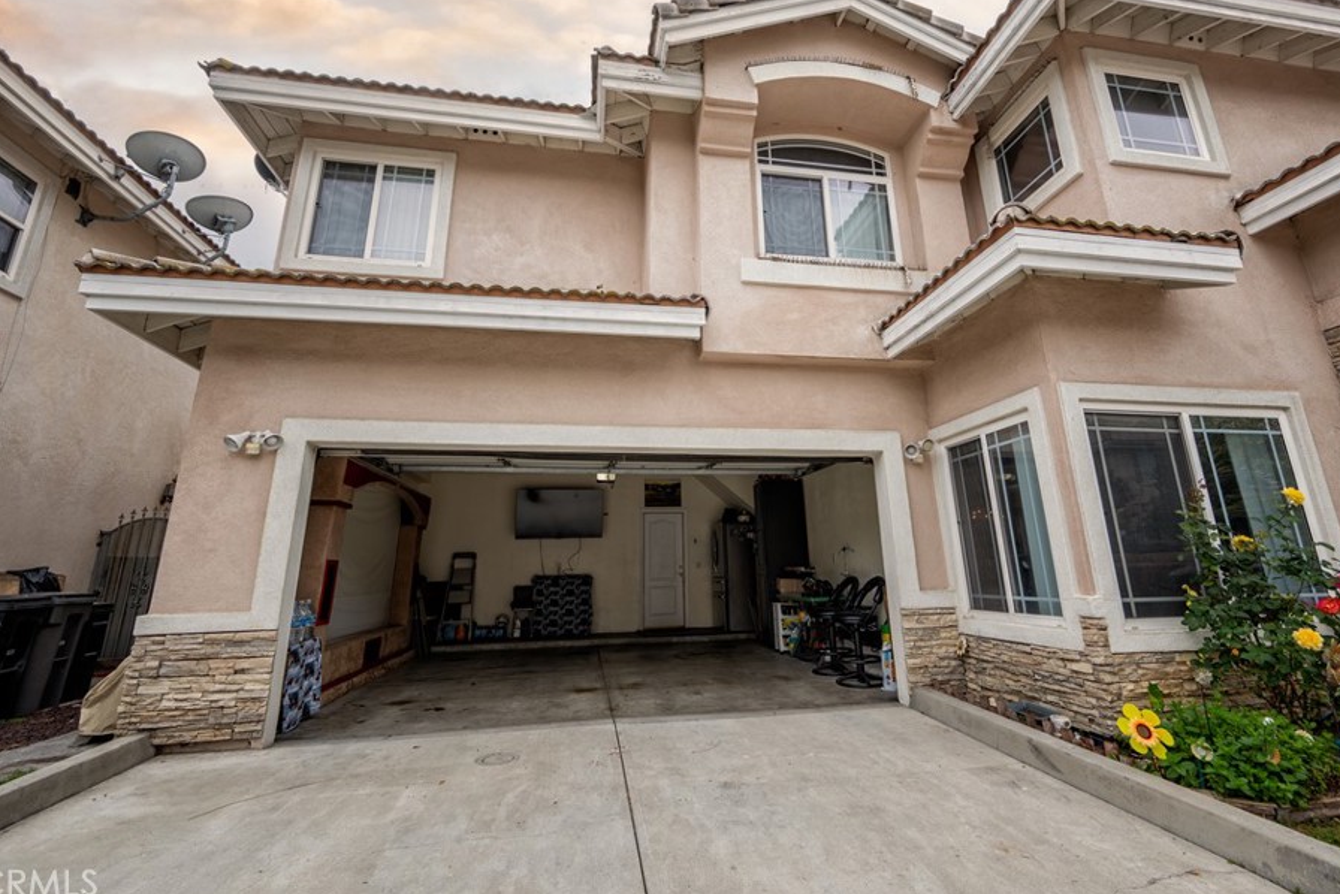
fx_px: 596
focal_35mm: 16
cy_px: 394
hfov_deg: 96.7
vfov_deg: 73.5
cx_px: 692
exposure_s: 1/125
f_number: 22
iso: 100
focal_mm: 14
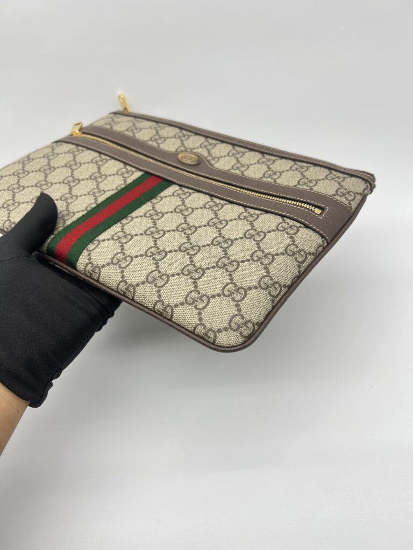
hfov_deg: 53.1
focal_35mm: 26
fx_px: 414
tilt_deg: -41.3
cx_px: 206
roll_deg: +6.0
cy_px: 275
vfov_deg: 67.3
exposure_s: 1/100
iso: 32
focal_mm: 5.7
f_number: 1.5
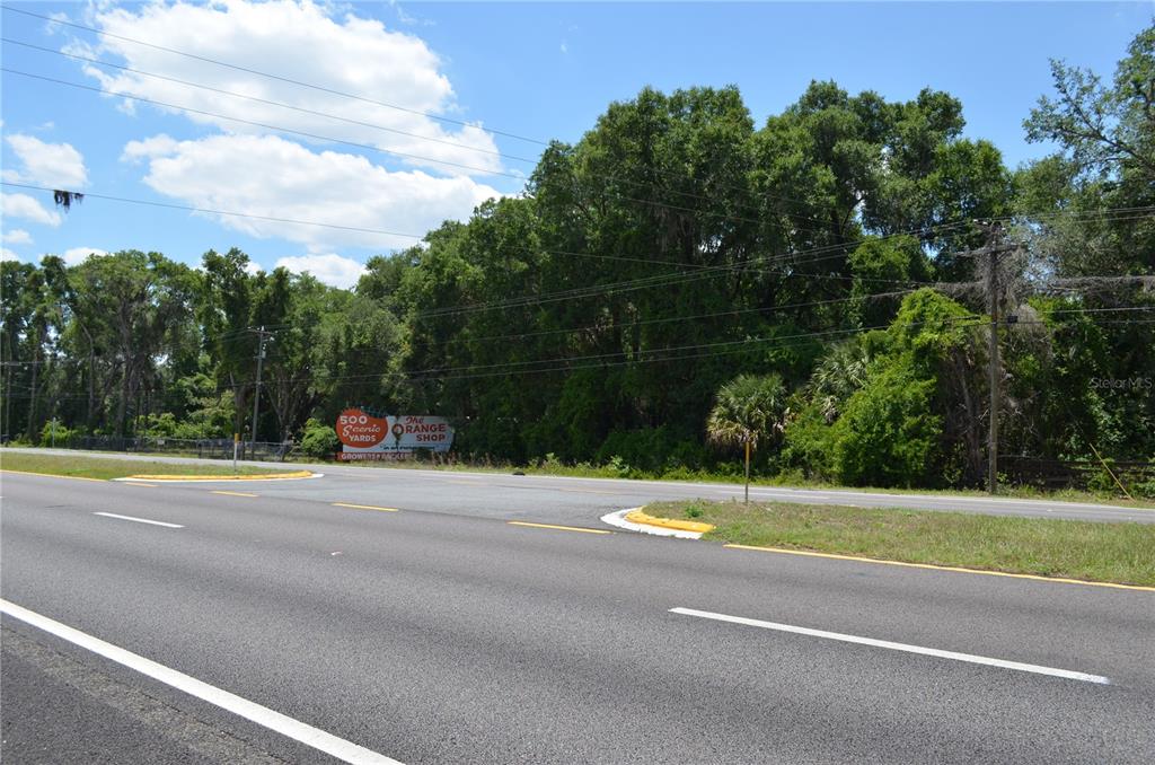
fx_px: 960
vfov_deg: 43.4
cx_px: 578
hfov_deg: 62.0
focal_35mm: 30
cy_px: 382
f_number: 6.3
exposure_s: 1/1600
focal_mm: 20
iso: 400
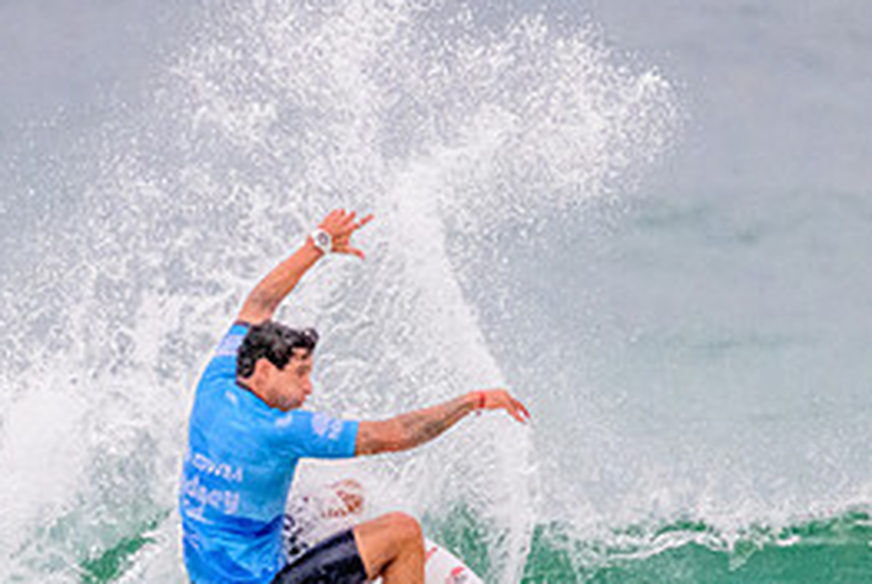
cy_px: 618
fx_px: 50753
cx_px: 352
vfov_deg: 0.7
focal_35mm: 2093
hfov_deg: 1.0
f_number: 11
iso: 7200
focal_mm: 800
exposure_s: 1/2000
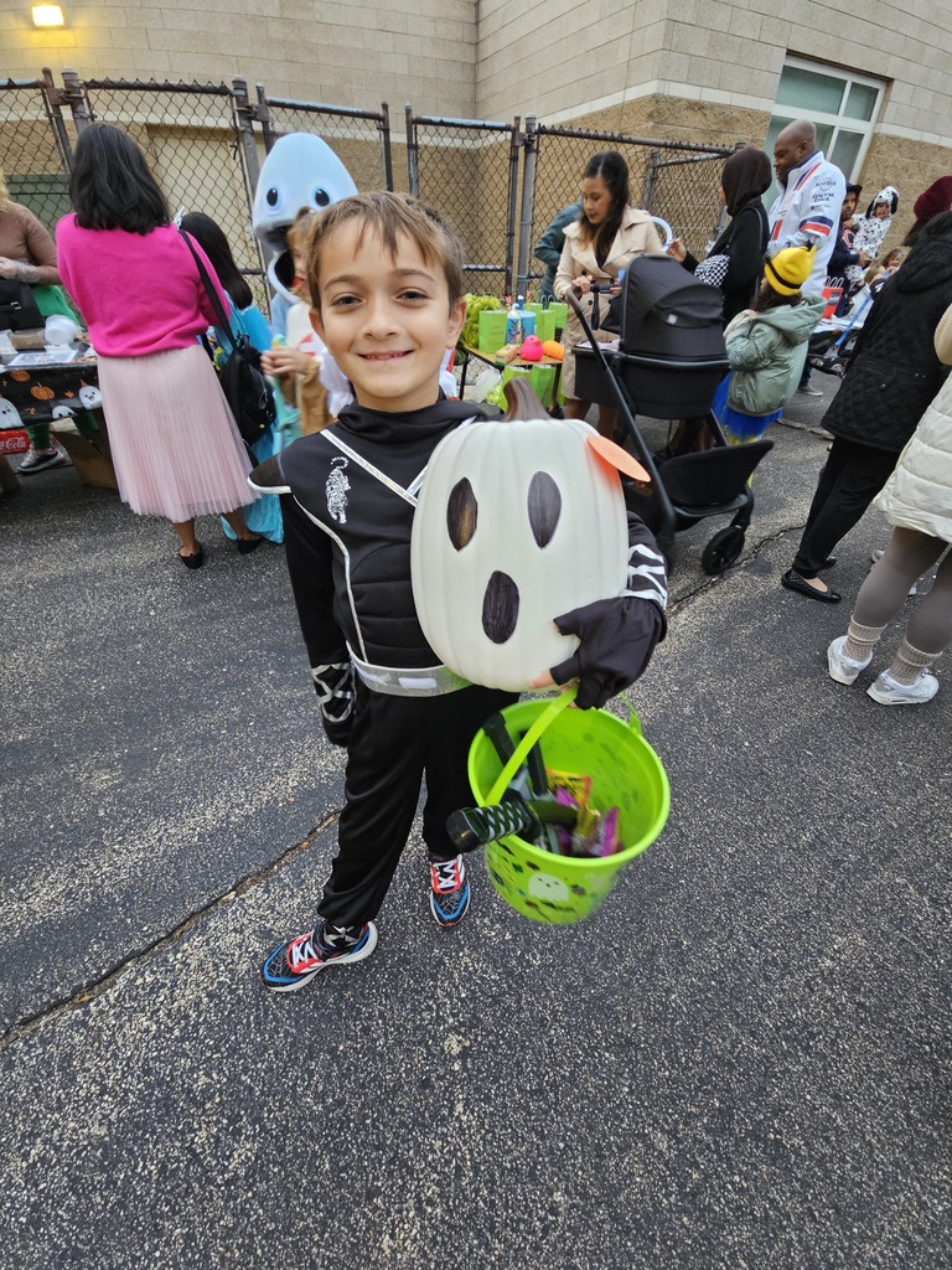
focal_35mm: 13
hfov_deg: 89.9
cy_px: 635
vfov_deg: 106.2
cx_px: 476
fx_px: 477
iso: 320
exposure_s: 1/30
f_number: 2.2
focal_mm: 2.2
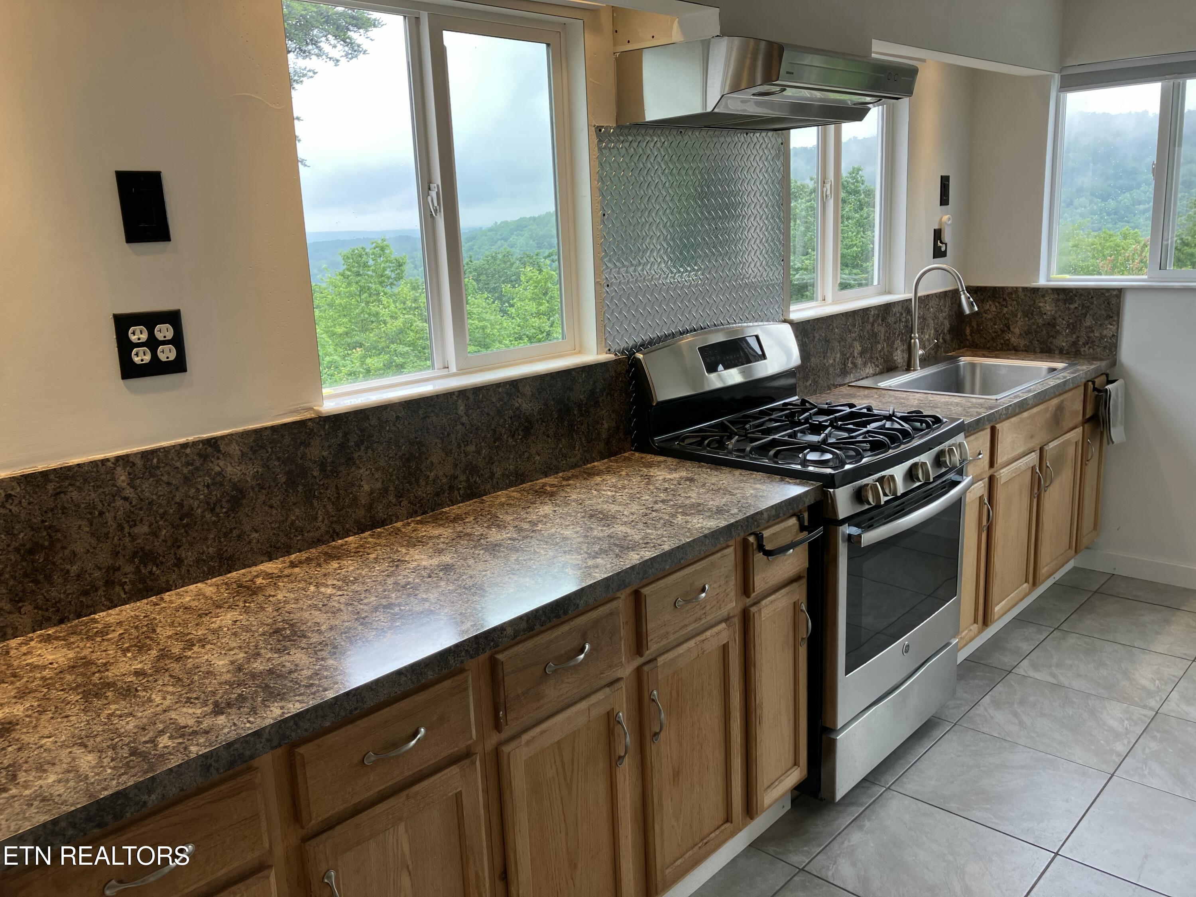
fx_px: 967
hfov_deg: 63.4
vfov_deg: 49.7
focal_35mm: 28
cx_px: 598
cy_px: 448
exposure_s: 1/120
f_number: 1.8
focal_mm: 3.99
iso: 25
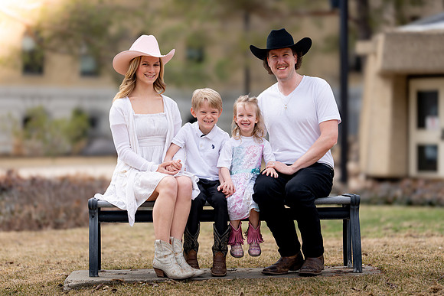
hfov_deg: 18.1
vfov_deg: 12.1
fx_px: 1394
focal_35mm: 113
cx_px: 222
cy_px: 148
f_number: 2
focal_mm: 113
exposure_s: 1/2500
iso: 100
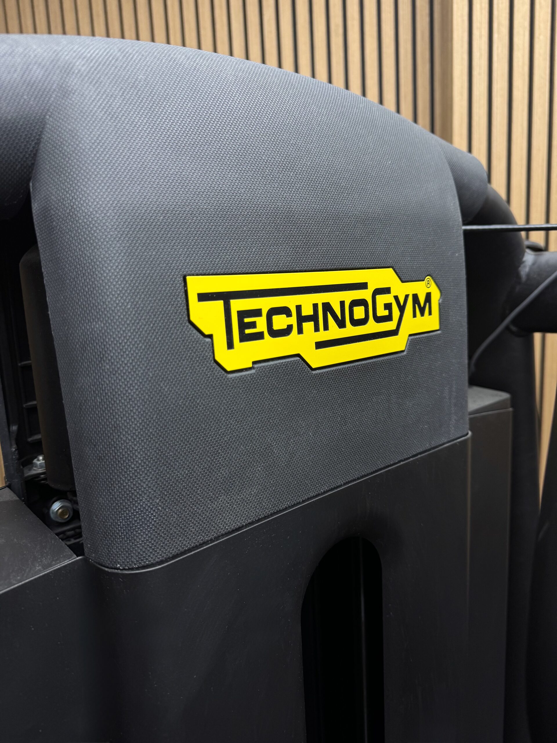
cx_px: 278
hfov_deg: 56.8
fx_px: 515
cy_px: 372
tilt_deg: -9.7
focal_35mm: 24
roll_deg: +4.0
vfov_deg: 71.6
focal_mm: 6.76
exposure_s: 1/100
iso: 125
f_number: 1.78
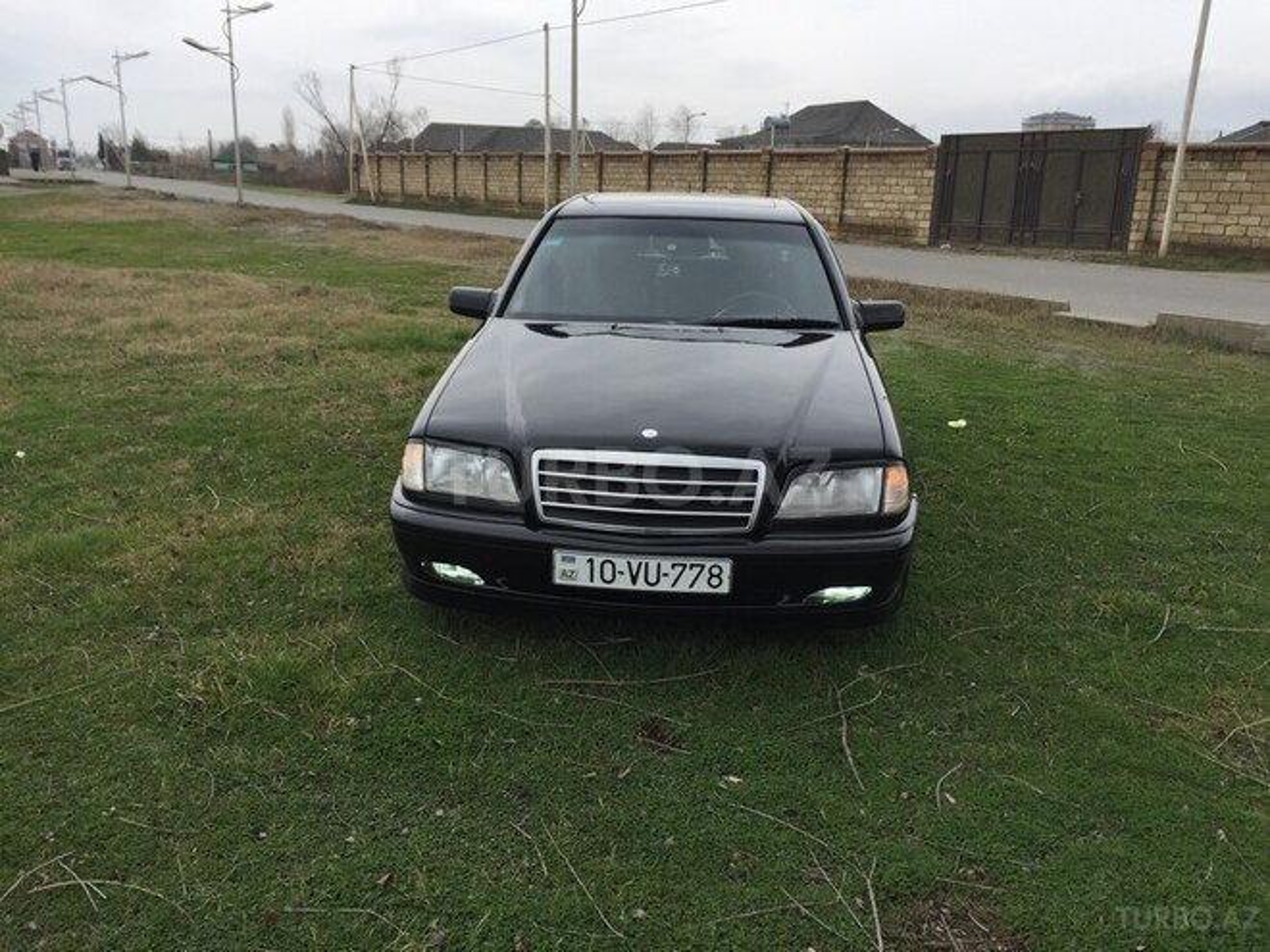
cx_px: 635
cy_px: 476
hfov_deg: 61.7
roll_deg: -1.4
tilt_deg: -15.3
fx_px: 1064
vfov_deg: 48.2
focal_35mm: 29
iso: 32
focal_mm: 4.15
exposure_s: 1/1014
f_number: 2.2
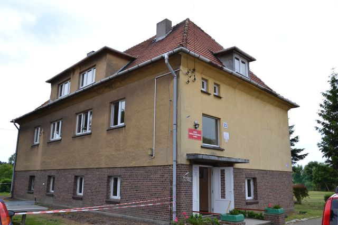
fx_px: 253
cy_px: 112
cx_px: 169
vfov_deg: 47.9
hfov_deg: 67.4
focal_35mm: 27
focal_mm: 18
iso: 100
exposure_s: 1/200
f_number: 8
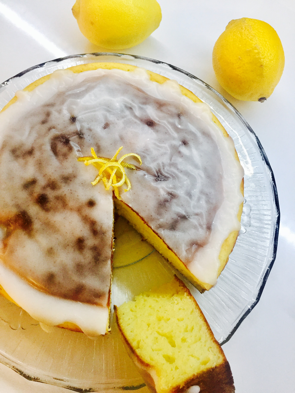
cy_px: 196
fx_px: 330
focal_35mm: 29
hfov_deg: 48.2
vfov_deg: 61.7
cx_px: 148
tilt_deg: -71.5
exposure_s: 1/33
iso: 160
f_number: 2.2
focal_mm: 4.15
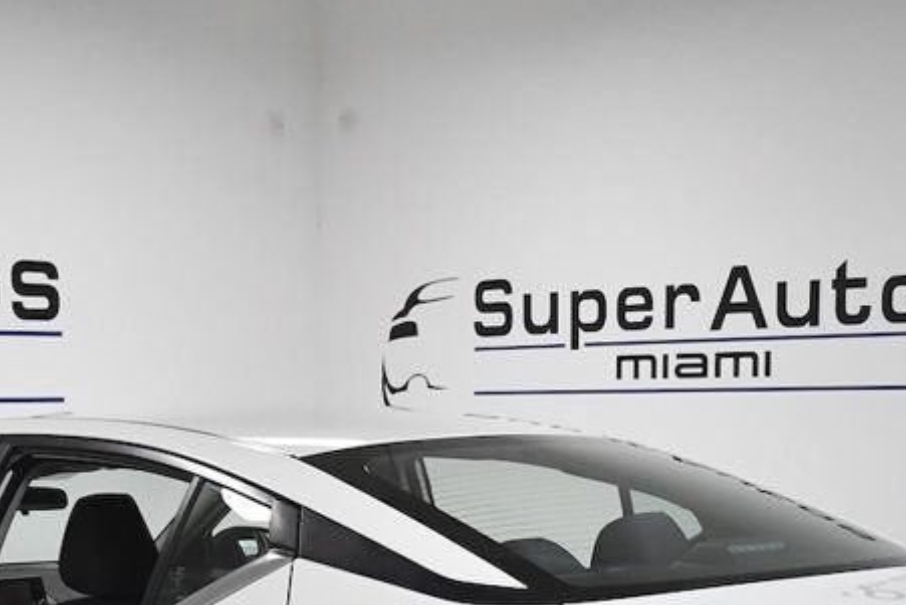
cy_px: 680
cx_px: 378
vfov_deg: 17.5
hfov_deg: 26.9
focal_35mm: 75
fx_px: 1888
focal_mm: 22
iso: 2500
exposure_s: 1/1250
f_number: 4.5
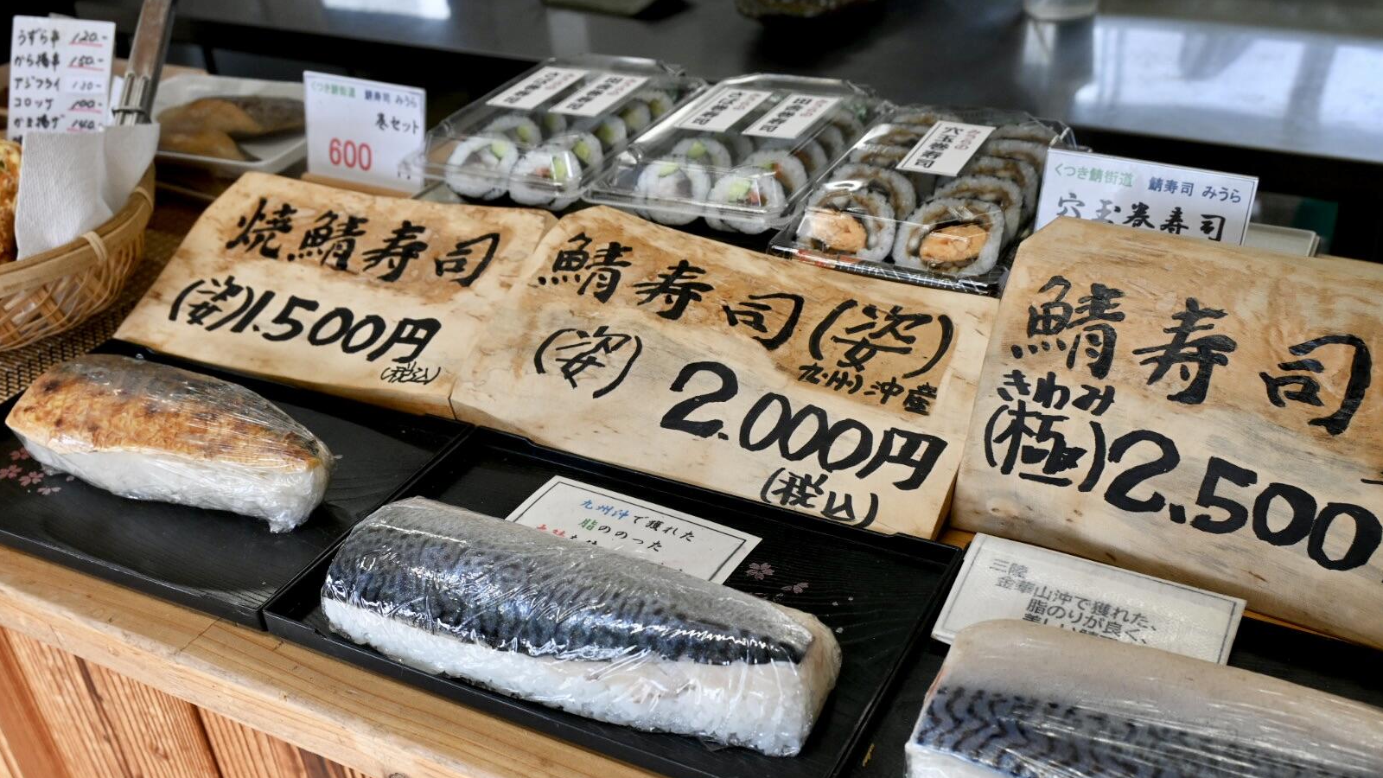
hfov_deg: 55.6
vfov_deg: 32.9
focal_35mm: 36
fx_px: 1313
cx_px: 697
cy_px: 465
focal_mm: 22.5
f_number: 5.6
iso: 320
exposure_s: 1/125
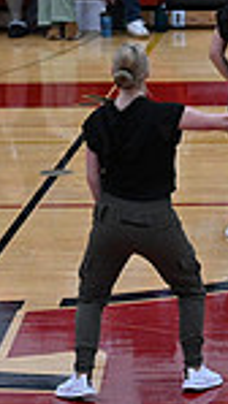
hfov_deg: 3.1
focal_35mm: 384
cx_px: 692
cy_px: 324
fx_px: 4120
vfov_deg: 5.6
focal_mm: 94
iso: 4000
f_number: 4
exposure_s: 1/400
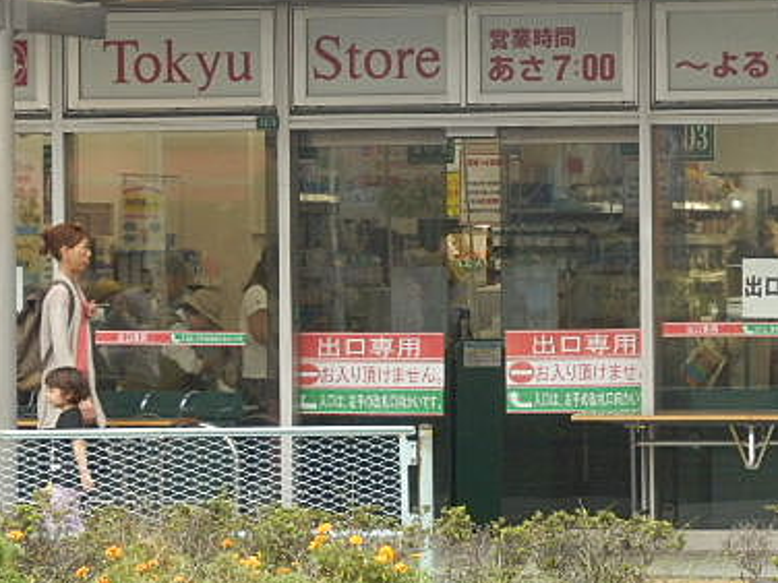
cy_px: 167
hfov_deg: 6.4
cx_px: 457
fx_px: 6922
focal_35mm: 308
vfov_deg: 4.8
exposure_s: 1/200
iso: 500
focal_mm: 32
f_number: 5.9
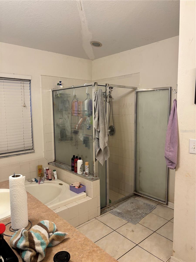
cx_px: 98
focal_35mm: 26
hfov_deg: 53.1
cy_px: 131
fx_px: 196
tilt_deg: -5.9
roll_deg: -1.0
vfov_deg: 67.3
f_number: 1.6
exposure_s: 1/60
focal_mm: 5.96
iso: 64
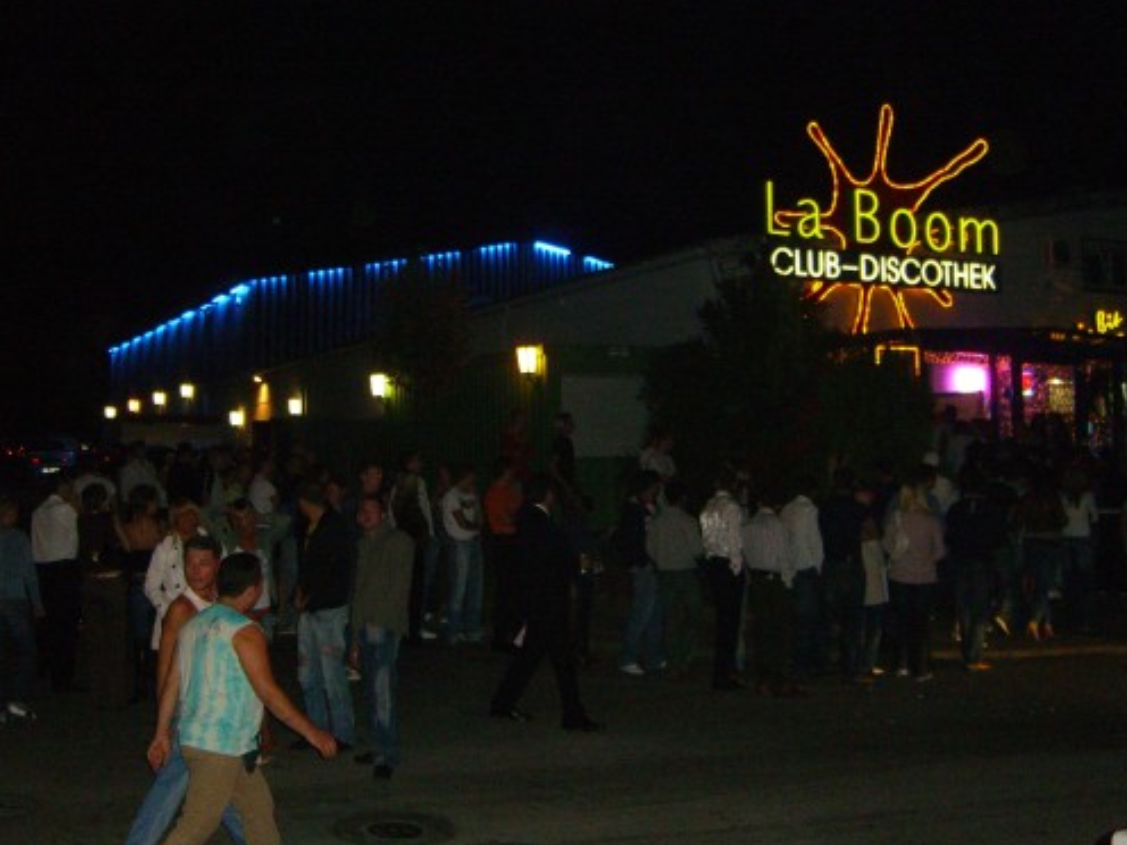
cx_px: 518
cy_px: 370
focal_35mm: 46
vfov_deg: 31.5
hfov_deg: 41.2
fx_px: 1498
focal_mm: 7.9
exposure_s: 1/60
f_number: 2.8
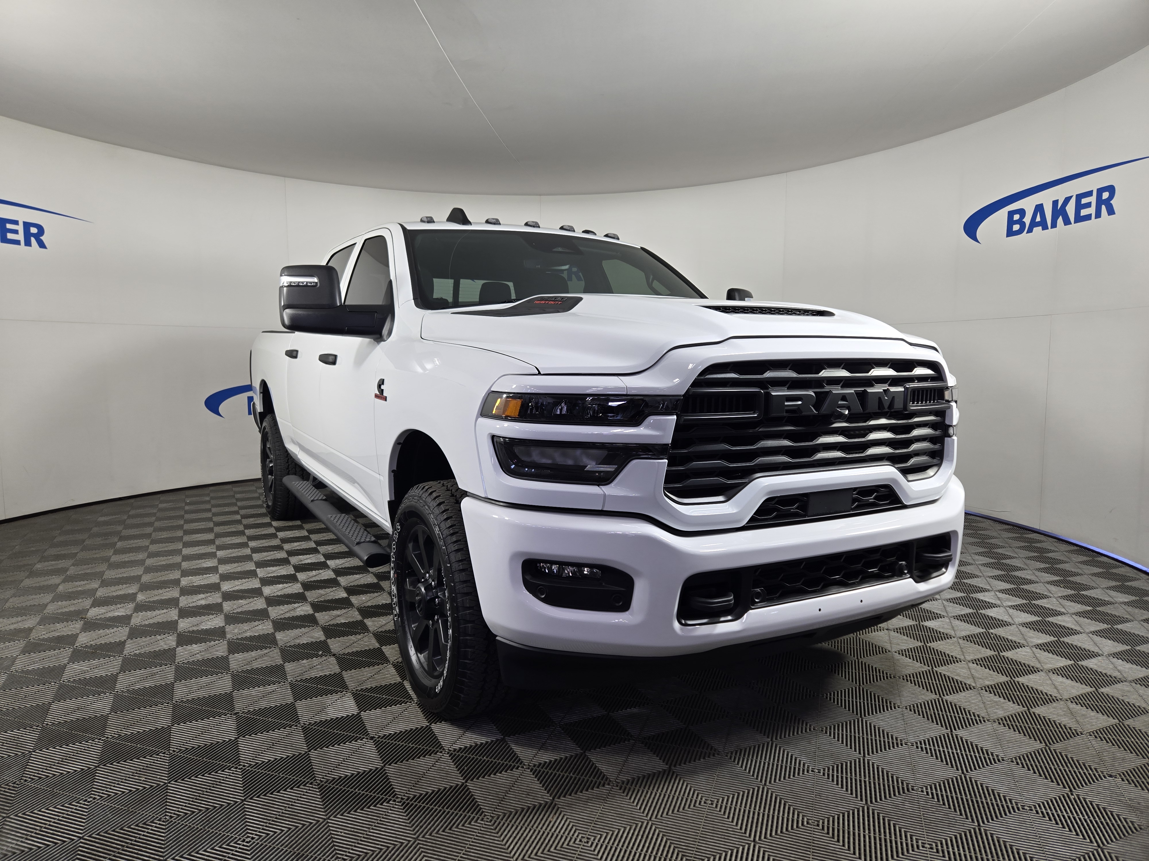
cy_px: 430
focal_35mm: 23
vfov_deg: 58.9
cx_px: 574
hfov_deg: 73.9
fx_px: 763
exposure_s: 1/120
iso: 50
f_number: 1.8
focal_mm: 5.4
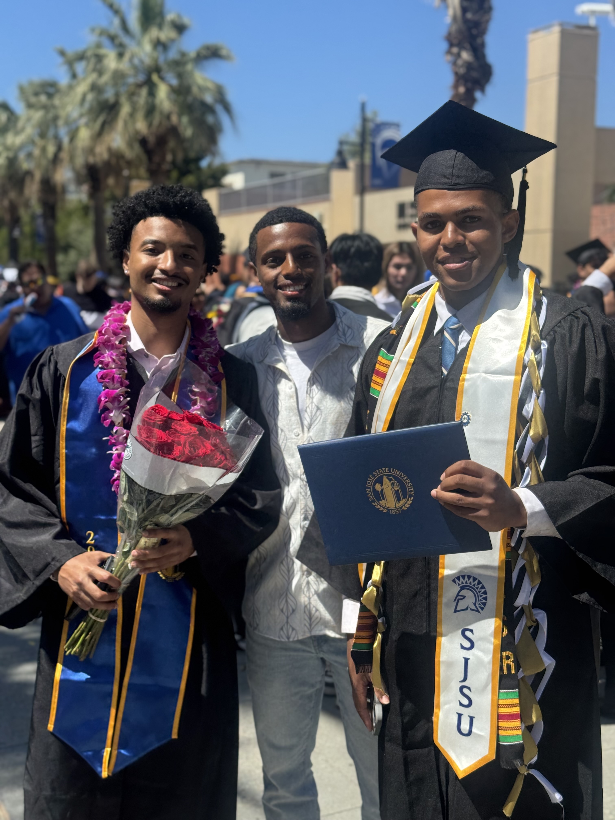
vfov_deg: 39.7
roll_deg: -0.4
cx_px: 308
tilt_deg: -5.9
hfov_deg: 30.3
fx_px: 1137
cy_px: 410
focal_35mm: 48
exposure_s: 1/3425
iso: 64
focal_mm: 6.76
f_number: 1.78
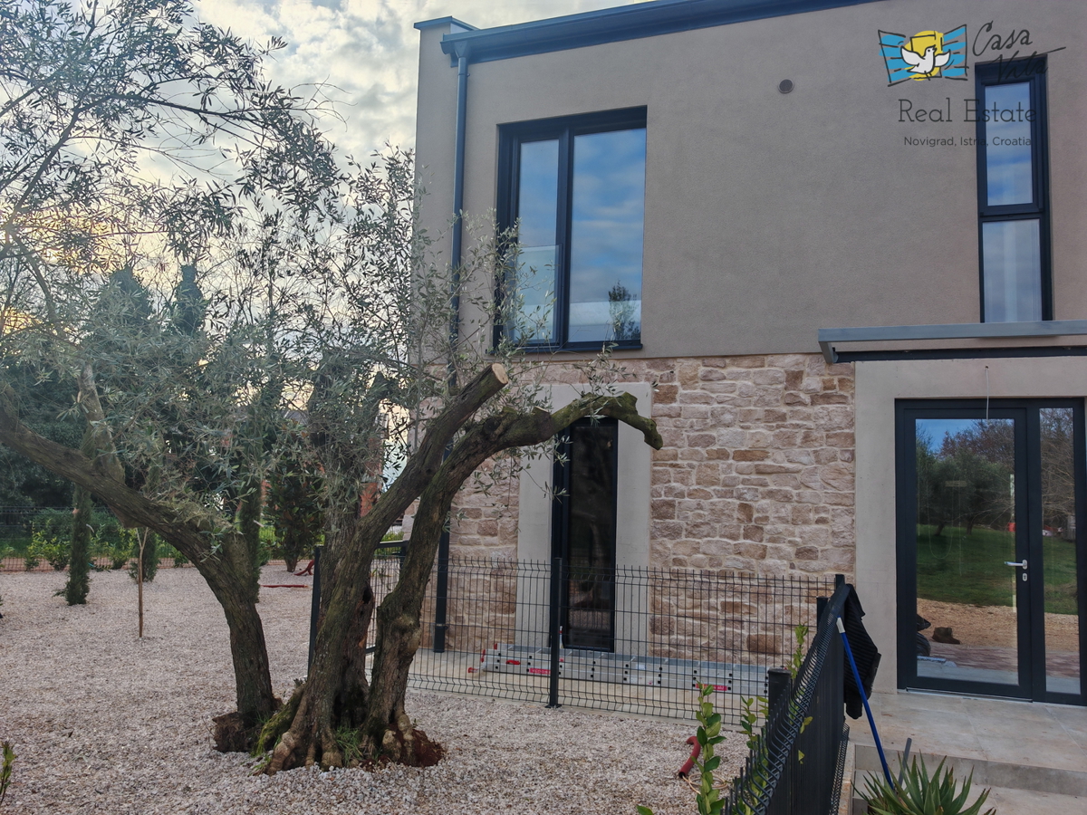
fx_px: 848
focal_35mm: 27
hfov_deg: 65.3
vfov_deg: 51.4
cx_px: 544
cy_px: 408
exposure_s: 1/290
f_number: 2
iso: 50
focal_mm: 6.83
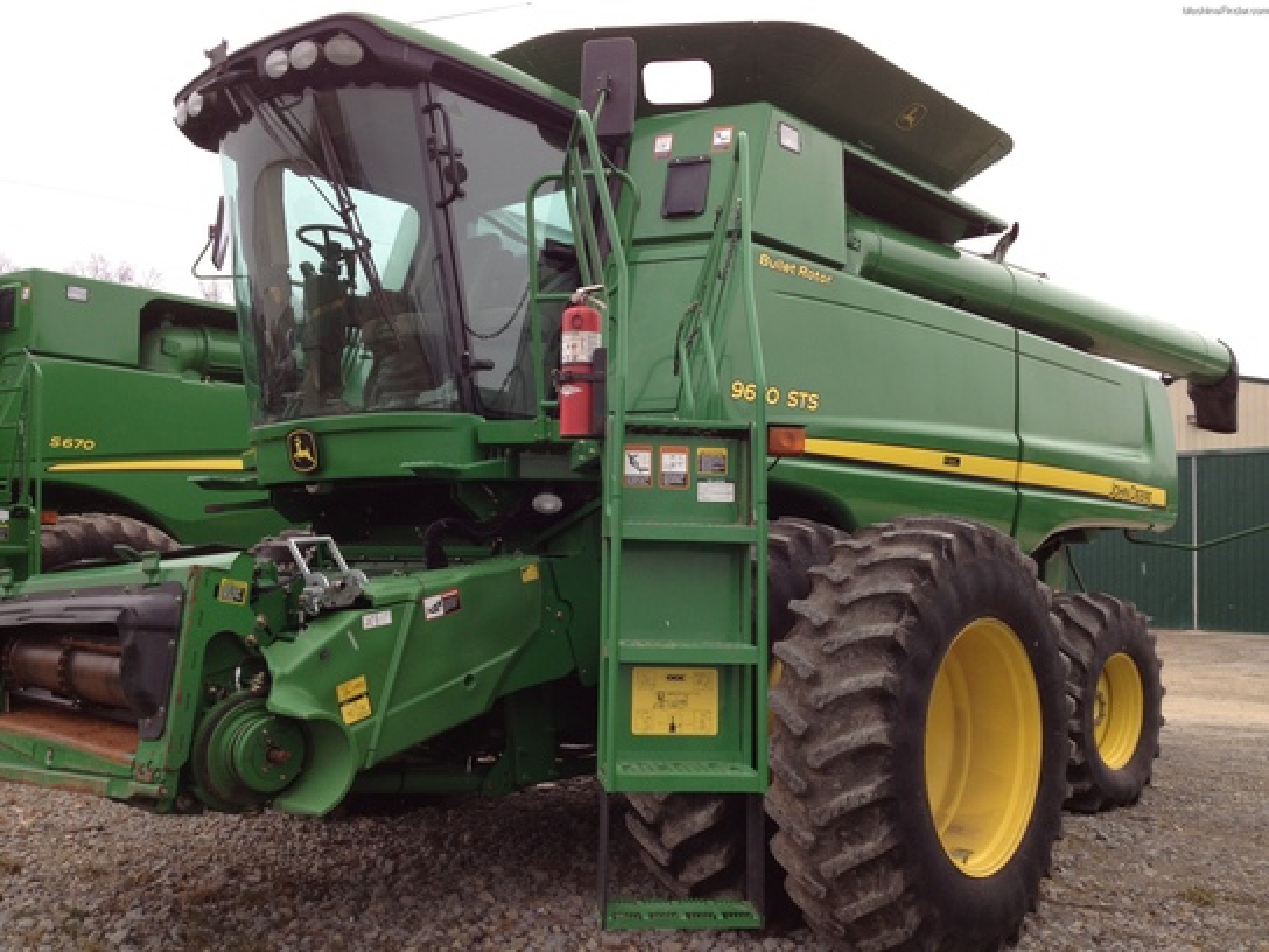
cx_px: 634
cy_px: 476
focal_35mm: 35
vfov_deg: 40.7
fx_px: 1283
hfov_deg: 52.6
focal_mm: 4.28
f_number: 2.4
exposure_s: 1/290
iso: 50
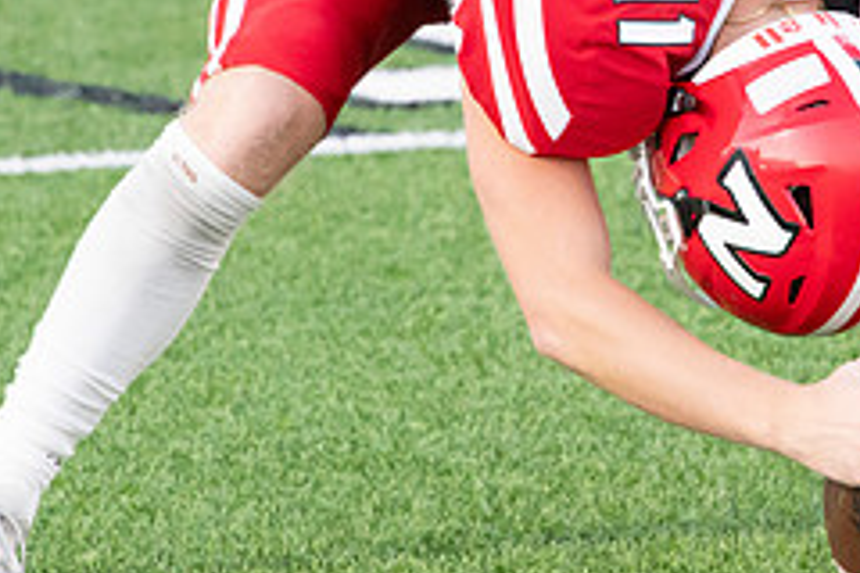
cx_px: 606
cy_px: 56
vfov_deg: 1.9
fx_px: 17342
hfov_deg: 2.8
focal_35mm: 726
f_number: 9
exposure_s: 1/400
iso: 8000
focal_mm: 300
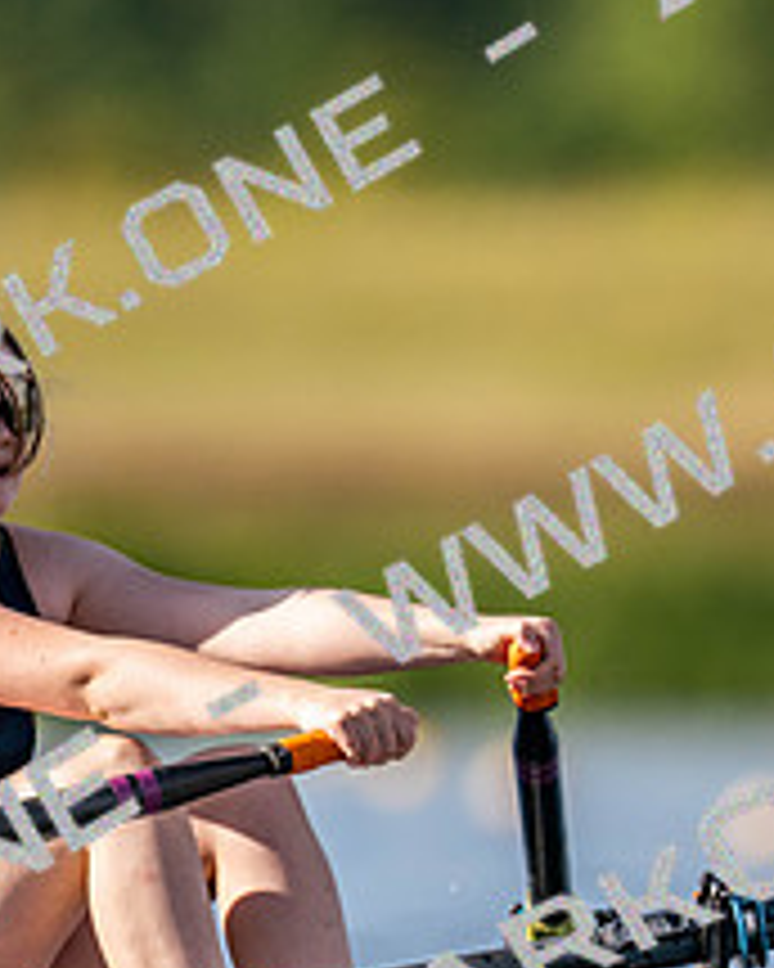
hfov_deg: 1.0
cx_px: 891
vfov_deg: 1.3
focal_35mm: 1518
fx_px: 43467
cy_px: 678
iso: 250
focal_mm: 600
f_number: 4
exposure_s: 1/2500
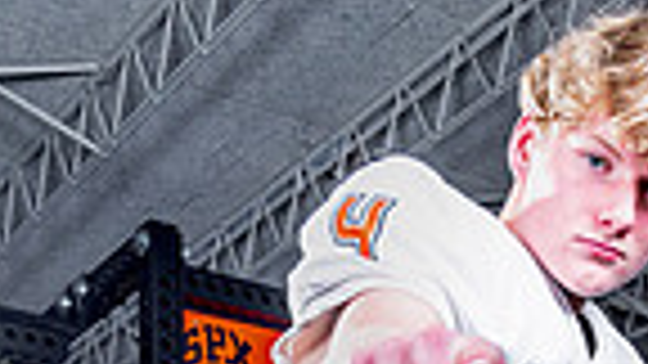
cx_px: 439
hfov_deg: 23.1
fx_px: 1581
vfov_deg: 10.8
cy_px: 921
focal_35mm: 92
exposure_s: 1/125
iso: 100
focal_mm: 28
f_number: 11
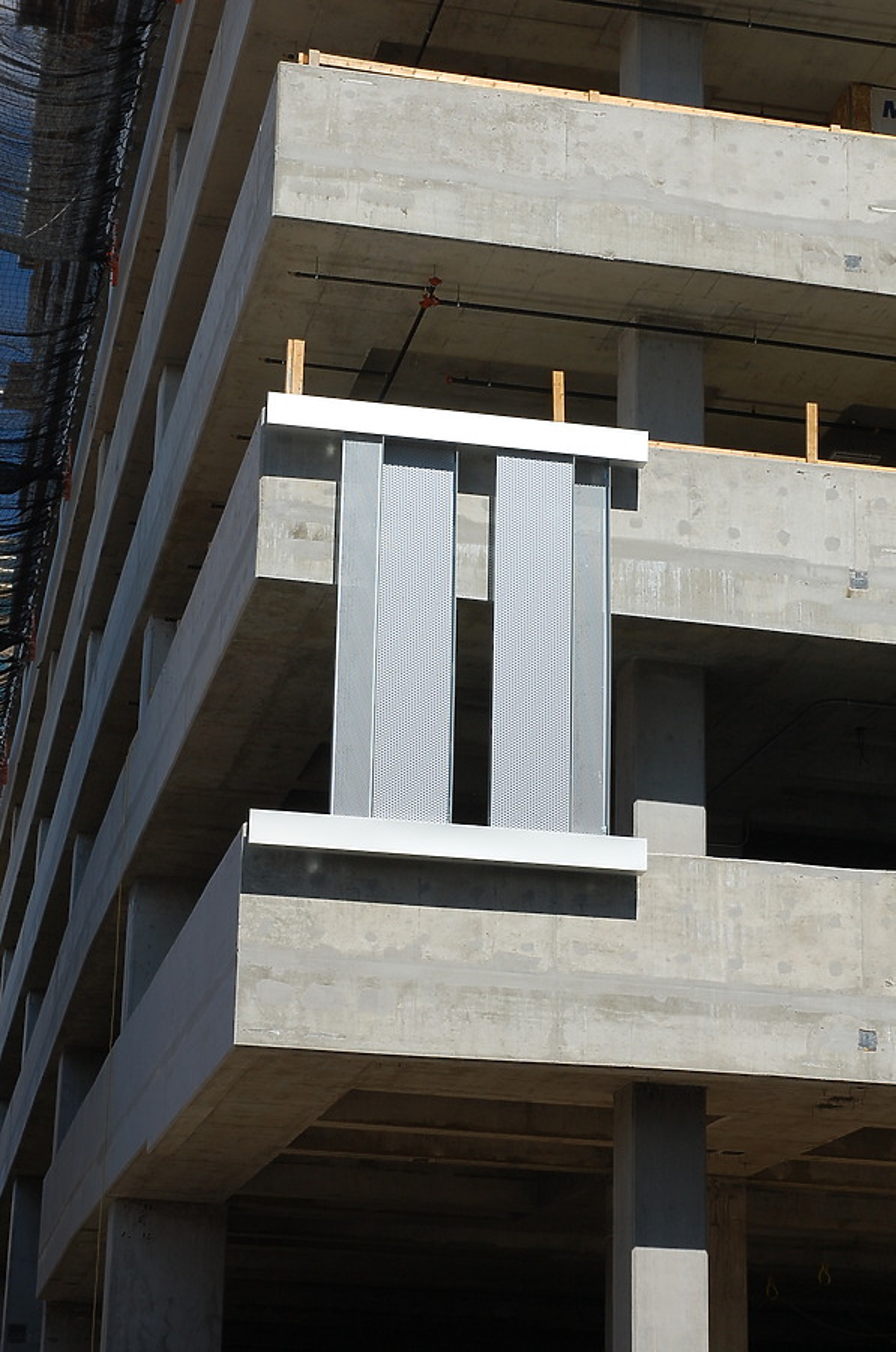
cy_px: 676
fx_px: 2810
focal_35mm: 75
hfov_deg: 18.1
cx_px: 448
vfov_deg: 27.0
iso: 200
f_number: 11
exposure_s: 1/400
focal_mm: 50
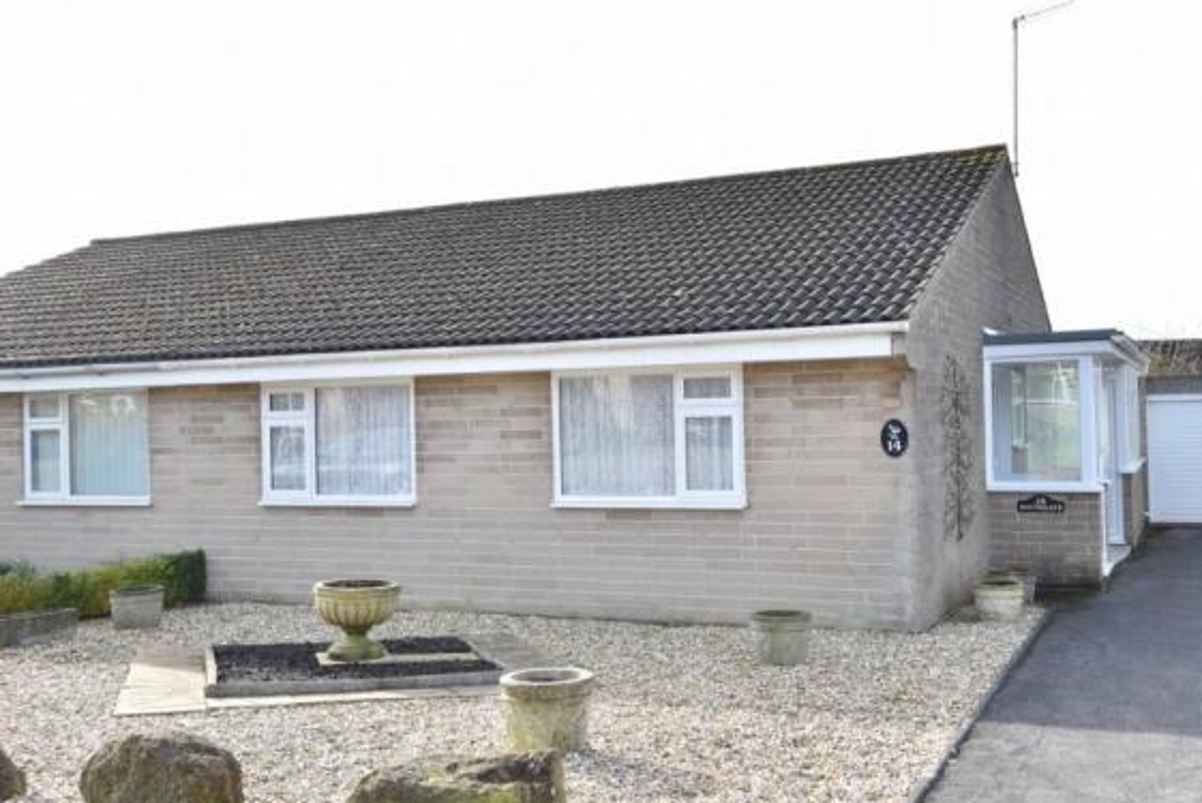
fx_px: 1169
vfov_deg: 37.9
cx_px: 683
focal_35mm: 35
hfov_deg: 54.2
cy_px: 393
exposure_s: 1/40
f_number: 10
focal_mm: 20
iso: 100
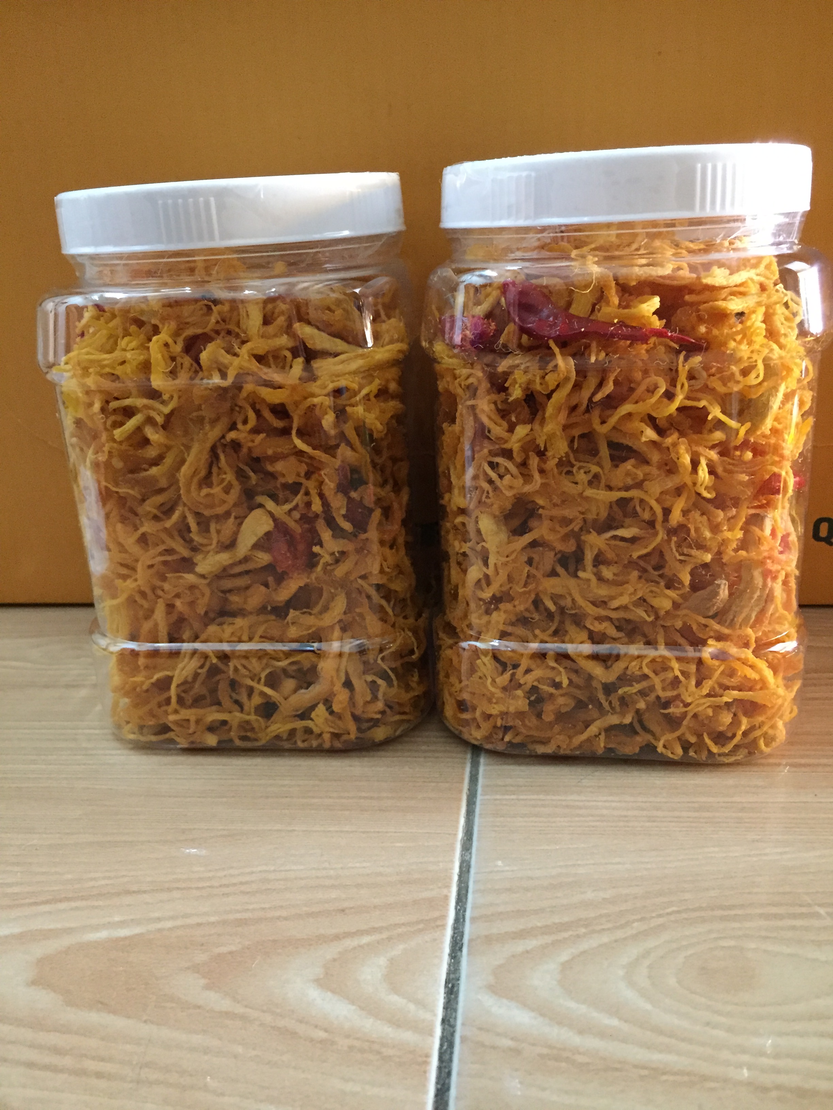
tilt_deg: -18.9
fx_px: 930
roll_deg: +4.0
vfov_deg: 61.7
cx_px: 416
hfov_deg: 48.2
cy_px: 555
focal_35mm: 29
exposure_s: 1/17
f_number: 2.2
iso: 400
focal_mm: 4.15
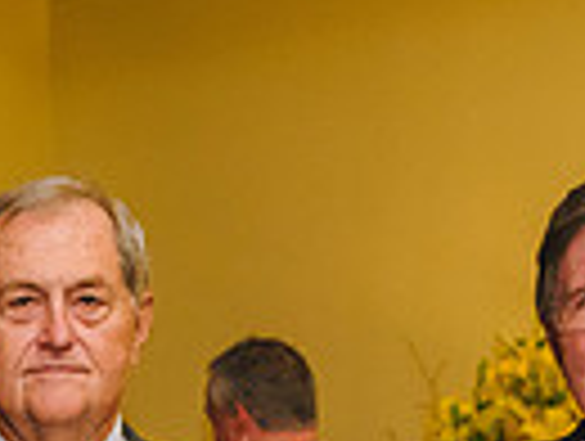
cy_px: 745
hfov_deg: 18.0
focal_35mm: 103
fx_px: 1744
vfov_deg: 13.2
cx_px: -126
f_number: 4
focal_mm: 24
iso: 3200
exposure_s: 1/125
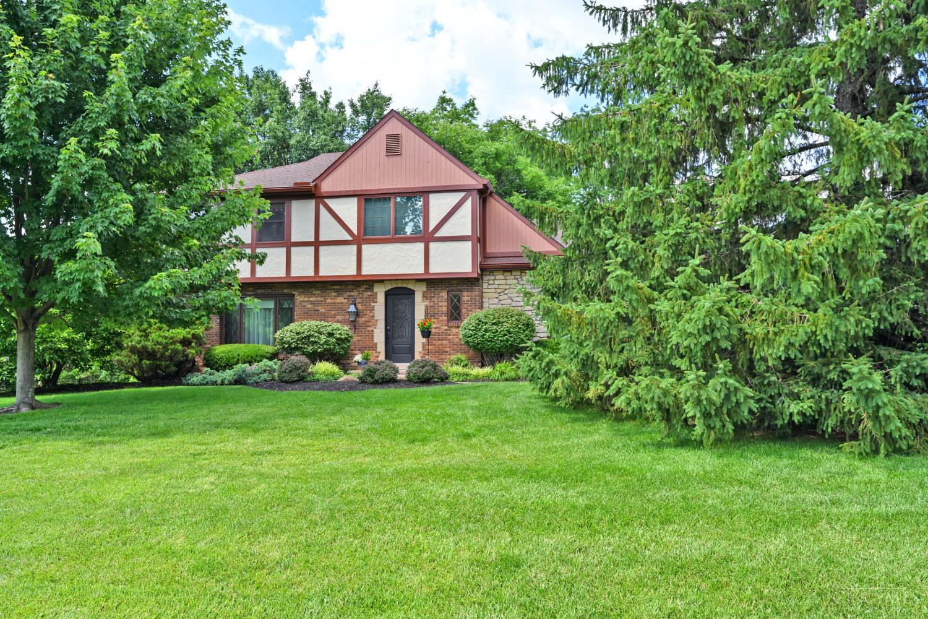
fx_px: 644
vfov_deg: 51.3
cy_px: 310
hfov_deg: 71.5
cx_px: 464
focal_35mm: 25
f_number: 5.6
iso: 100
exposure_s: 1/250
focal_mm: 25
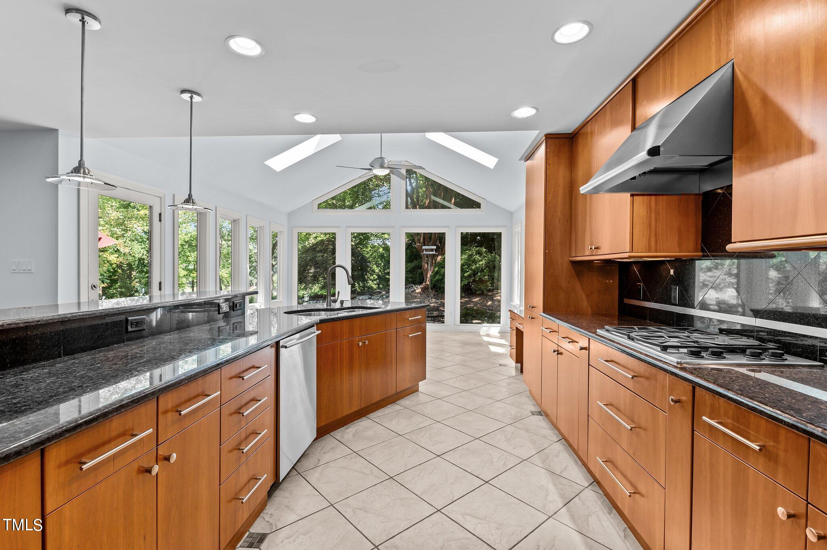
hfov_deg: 93.3
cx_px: 414
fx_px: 390
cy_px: 275
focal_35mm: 17
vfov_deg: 70.3
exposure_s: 1/13
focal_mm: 17
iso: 400
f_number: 6.3
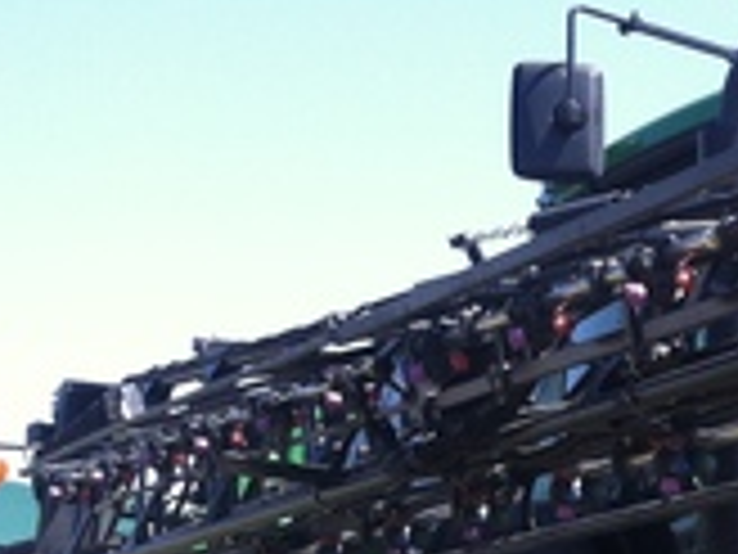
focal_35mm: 116
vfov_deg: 12.5
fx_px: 2473
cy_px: 658
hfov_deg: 15.5
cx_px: 1152
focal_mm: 3.85
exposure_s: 1/400
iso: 80
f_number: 2.8
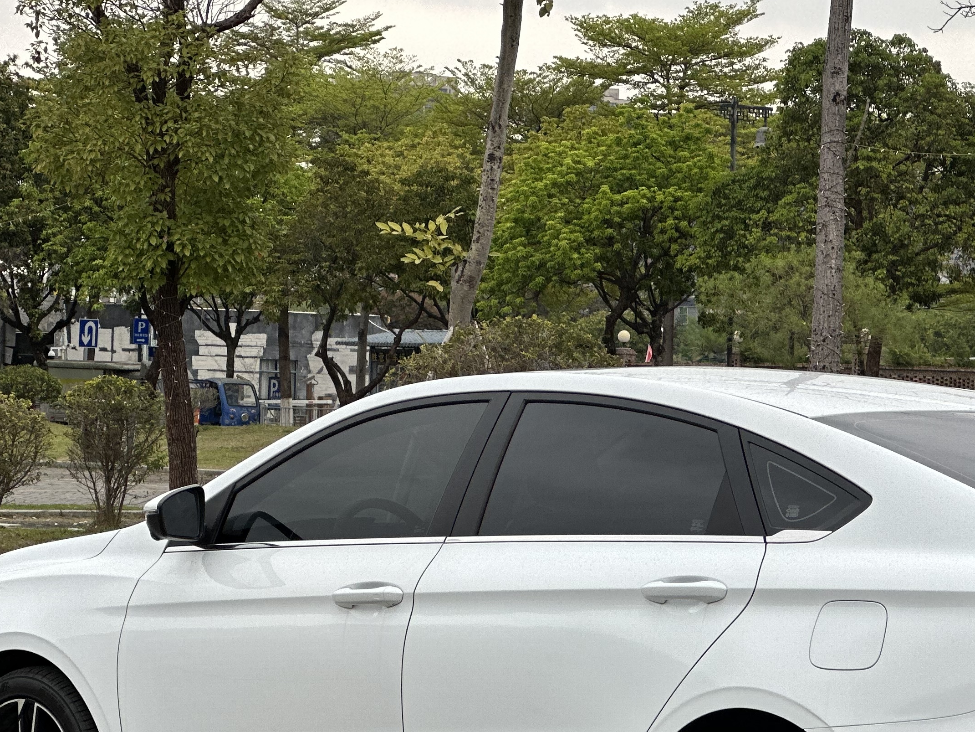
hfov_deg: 13.6
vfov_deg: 10.2
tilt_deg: -1.4
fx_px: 4084
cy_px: 526
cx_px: 673
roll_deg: -1.4
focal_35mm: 145
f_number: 2.8
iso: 40
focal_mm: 9
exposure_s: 1/121
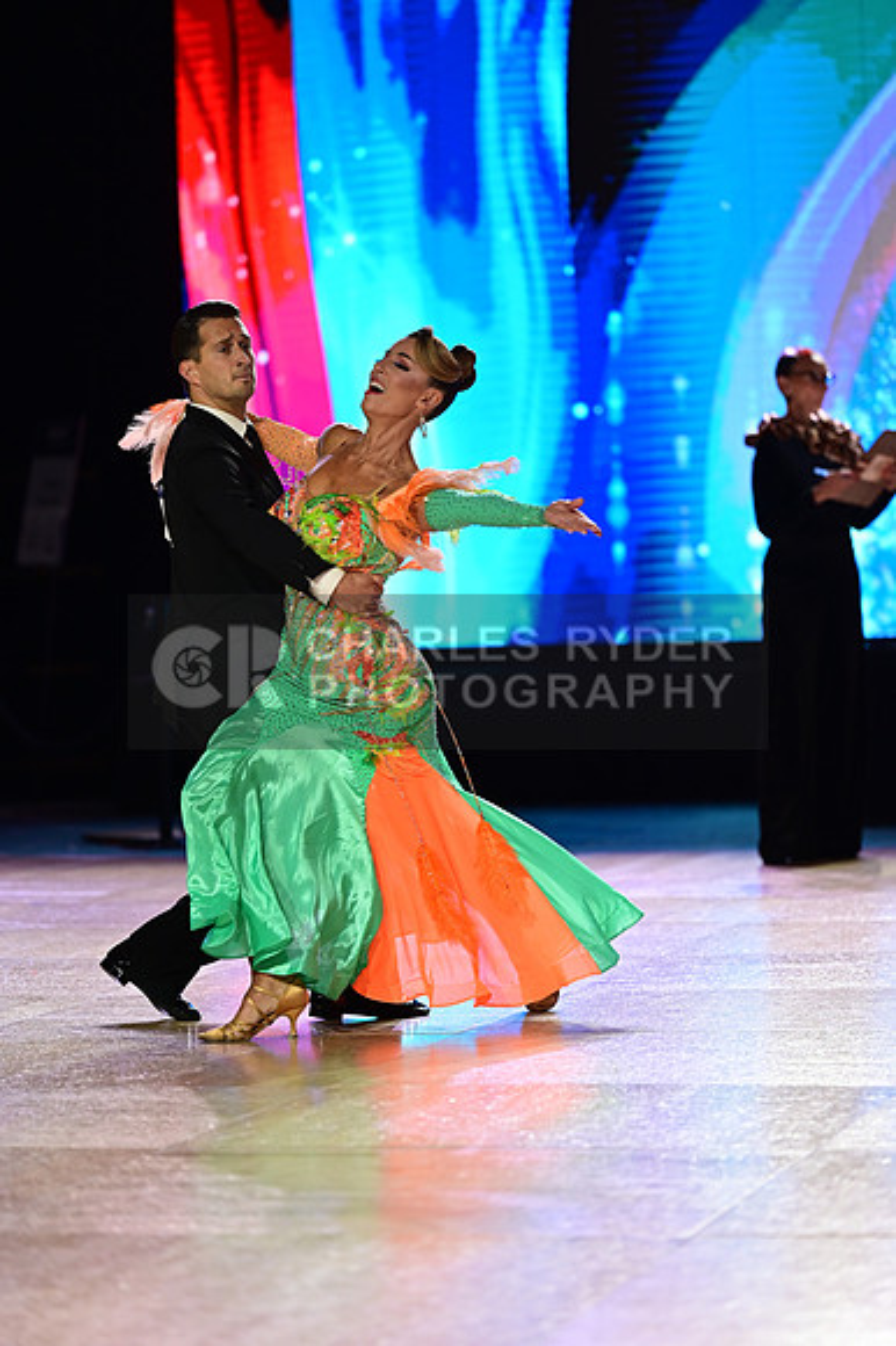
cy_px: 673
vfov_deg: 15.2
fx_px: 5046
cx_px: 448
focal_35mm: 135
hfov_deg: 10.1
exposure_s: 1/640
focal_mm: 135
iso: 1600
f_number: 2.8
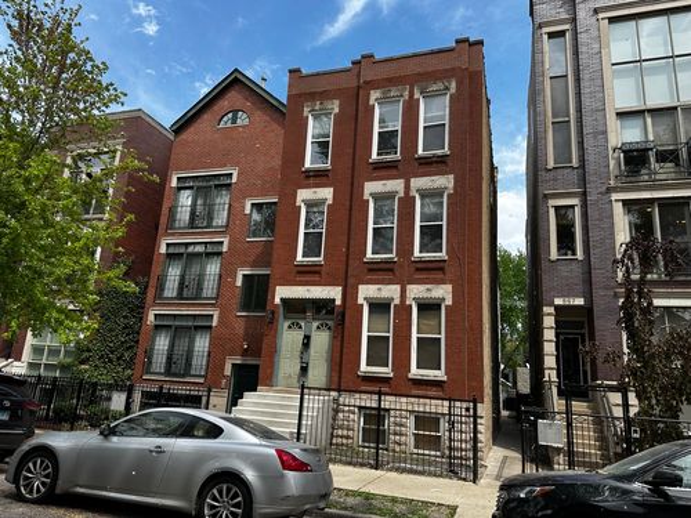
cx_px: 346
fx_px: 479
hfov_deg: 71.6
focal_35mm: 24
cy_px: 259
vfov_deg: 56.8
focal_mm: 6.86
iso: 80
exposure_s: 1/1916
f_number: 1.78
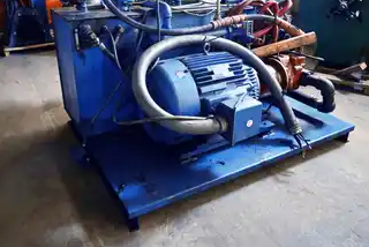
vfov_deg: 43.5
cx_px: 174
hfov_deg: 61.8
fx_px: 308
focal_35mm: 30
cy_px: 100
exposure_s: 1/25
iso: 7200
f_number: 3.5
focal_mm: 16
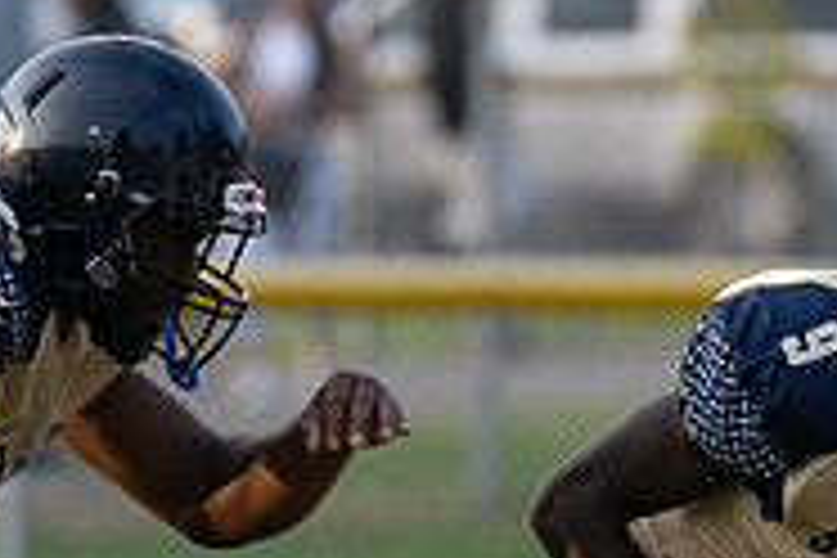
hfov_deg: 1.8
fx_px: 27270
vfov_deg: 1.2
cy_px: 955
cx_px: 841
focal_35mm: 1173
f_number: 4.5
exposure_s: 1/1000
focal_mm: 300
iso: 400
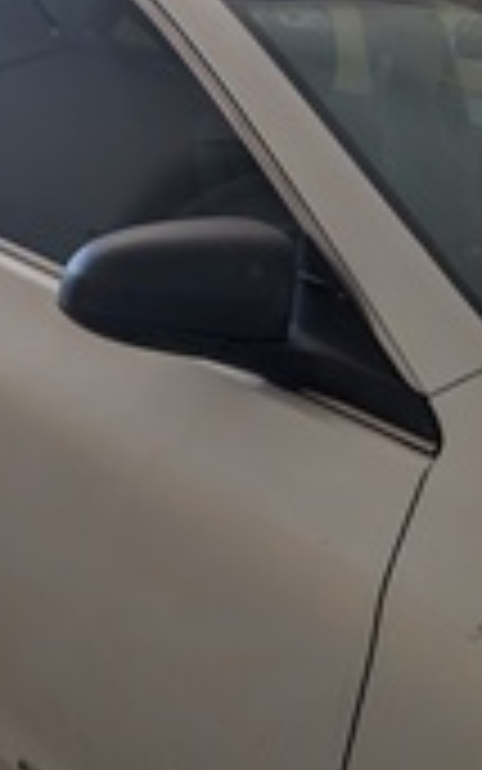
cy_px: 311
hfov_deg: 19.0
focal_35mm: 68
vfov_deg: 30.1
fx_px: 1428
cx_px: 128
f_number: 1.68
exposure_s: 1/62.4
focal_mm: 6.9
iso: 23
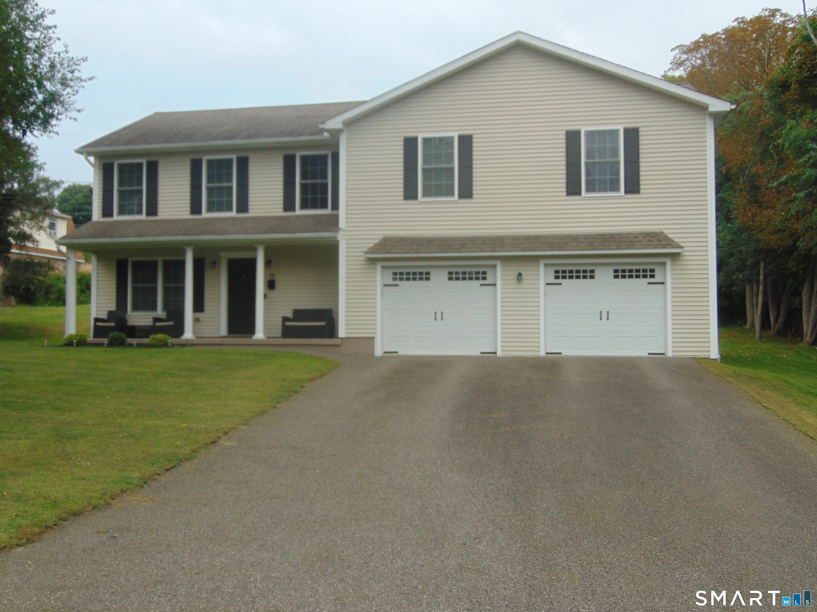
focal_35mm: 35
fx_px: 826
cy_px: 306
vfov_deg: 40.7
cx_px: 408
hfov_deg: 52.6
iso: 80
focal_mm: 6.3
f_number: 3.2
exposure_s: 1/400
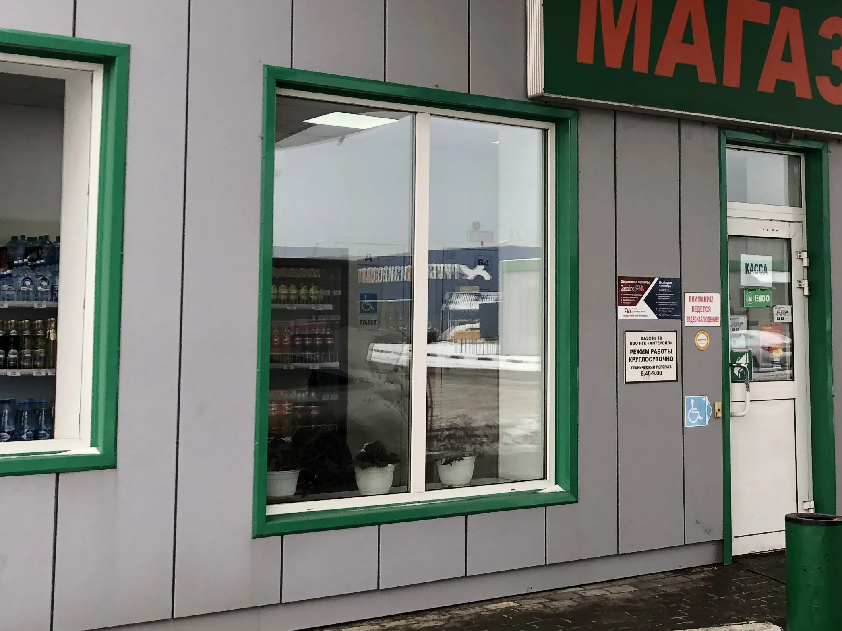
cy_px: 206
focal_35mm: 54
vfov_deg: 26.9
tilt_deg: +6.2
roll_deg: +0.6
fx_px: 1313
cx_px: 572
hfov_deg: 35.2
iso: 40
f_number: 1.8
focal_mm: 4
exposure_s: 1/120
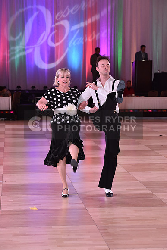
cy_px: 125
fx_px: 730
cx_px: 84
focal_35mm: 105
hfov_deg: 13.0
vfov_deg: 19.5
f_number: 5.6
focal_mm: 105
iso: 2000
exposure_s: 1/250
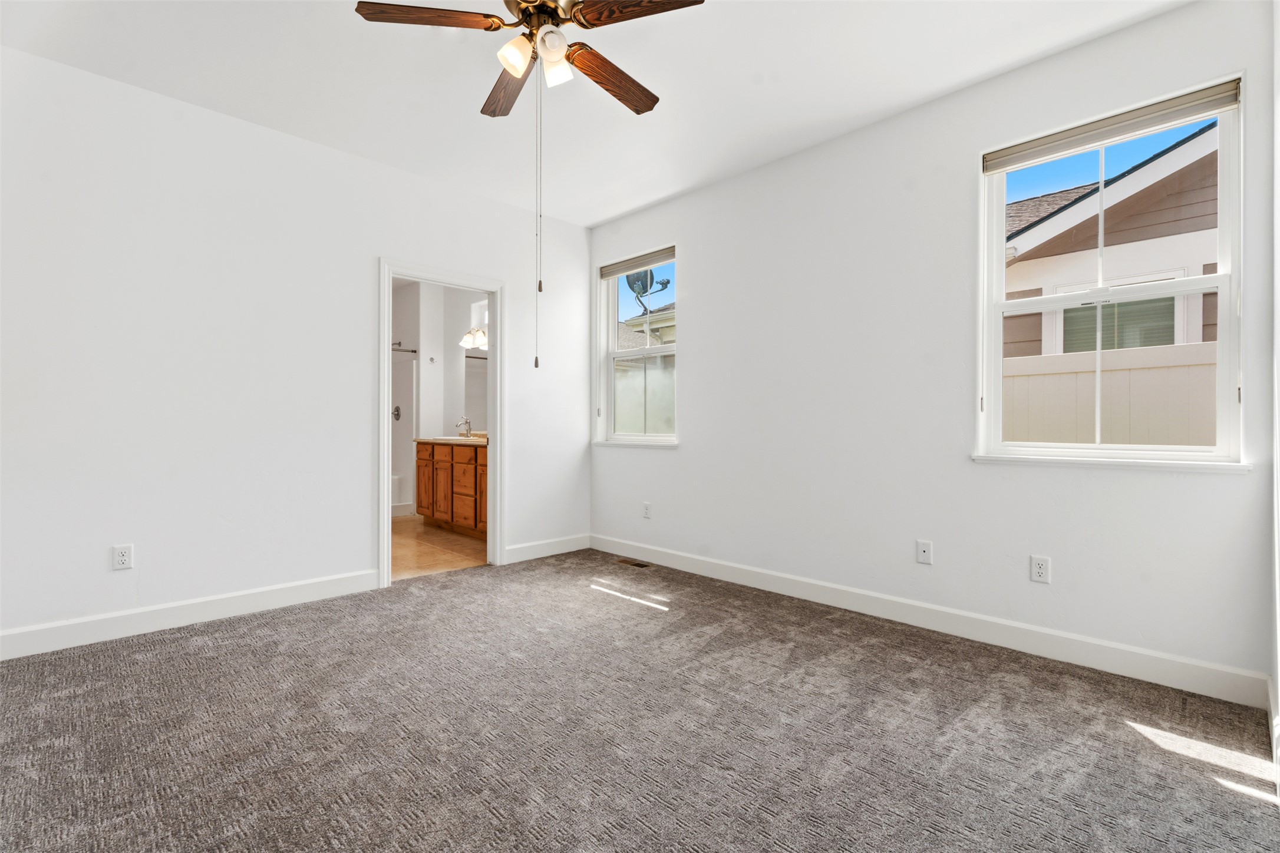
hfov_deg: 96.7
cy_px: 426
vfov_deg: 73.7
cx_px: 640
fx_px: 569
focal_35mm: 16
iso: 250
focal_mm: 16
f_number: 9
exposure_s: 1/80
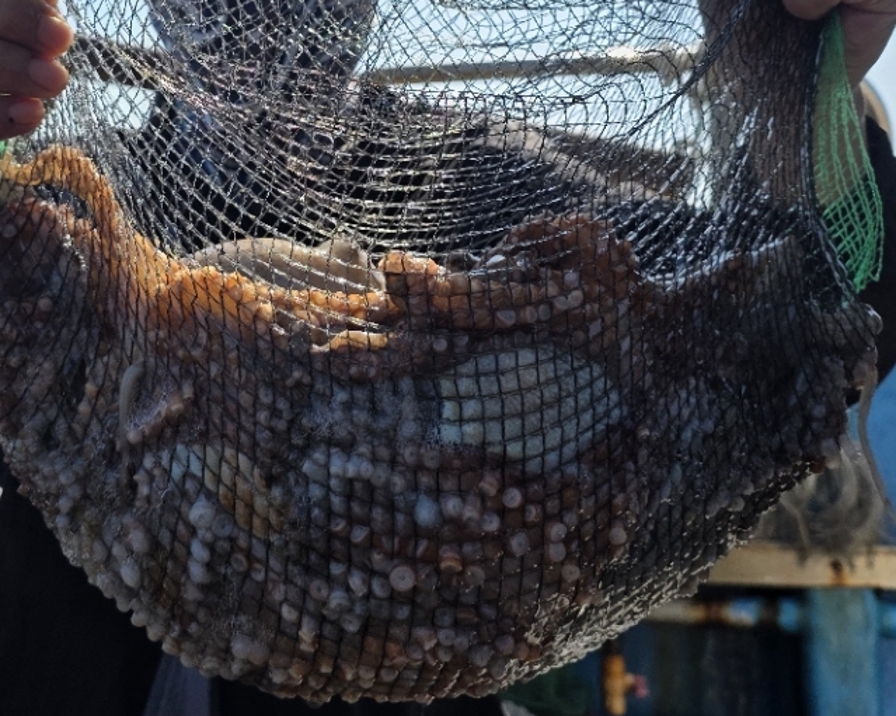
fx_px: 1193
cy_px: 195
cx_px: 318
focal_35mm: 45
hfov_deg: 40.8
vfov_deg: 32.9
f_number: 1.7
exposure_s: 1/7626
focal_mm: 6.3
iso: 80
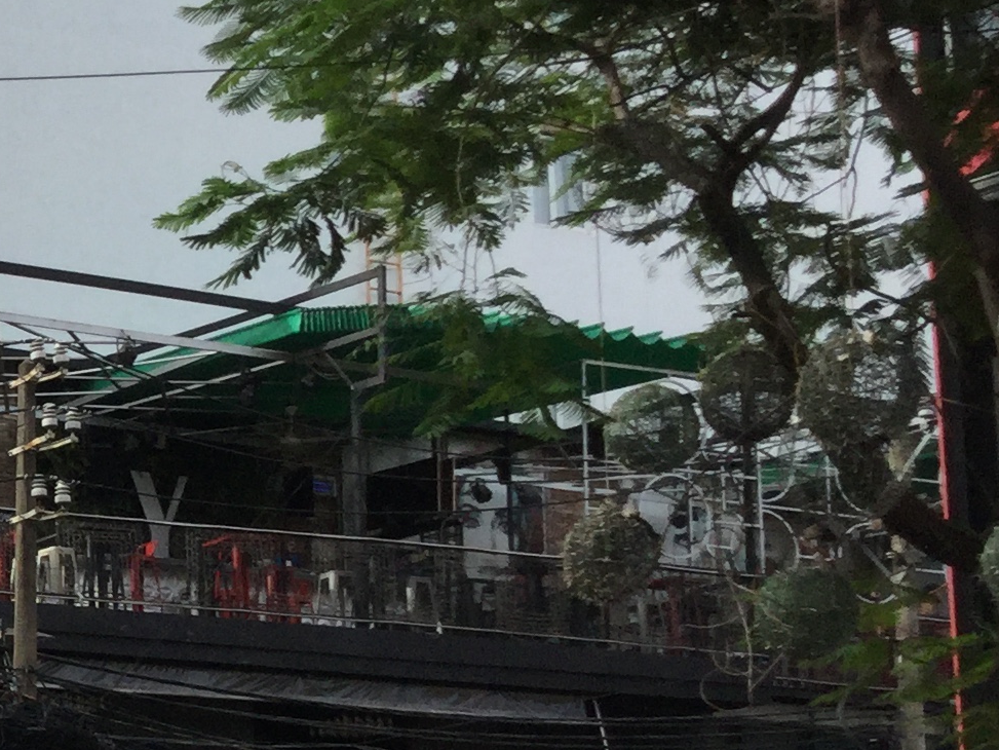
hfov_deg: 17.0
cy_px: 698
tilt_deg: +10.0
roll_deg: -2.4
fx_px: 3002
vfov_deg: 14.1
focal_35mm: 104
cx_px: -529
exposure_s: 1/815
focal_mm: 3.3
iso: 25
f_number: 2.4
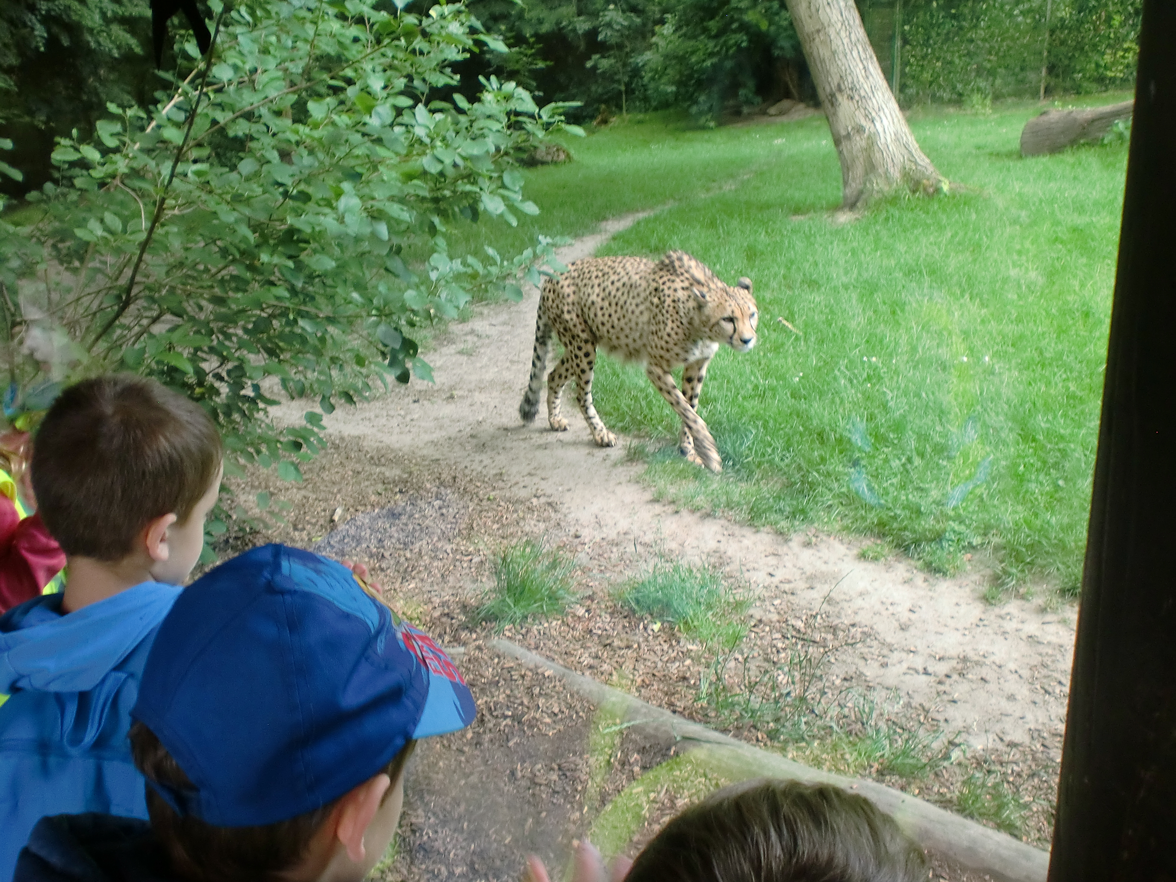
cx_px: 588
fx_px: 1189
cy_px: 441
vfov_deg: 40.7
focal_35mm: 35
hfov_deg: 52.6
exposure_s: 1/60
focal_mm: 6.3
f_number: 3.1
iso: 200
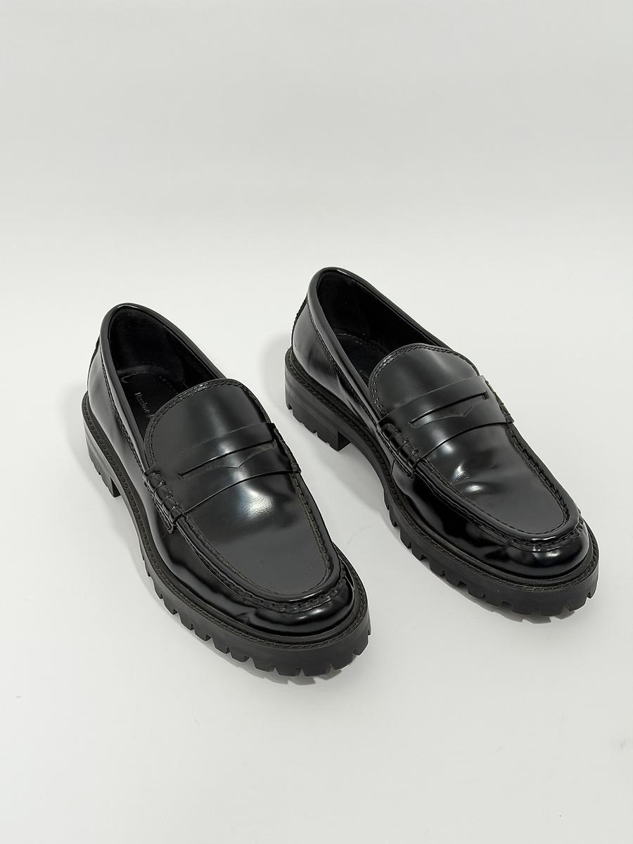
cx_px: 316
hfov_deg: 30.3
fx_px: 1170
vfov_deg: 39.7
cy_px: 422
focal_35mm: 48
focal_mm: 6.76
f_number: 1.78
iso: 100
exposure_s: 1/89
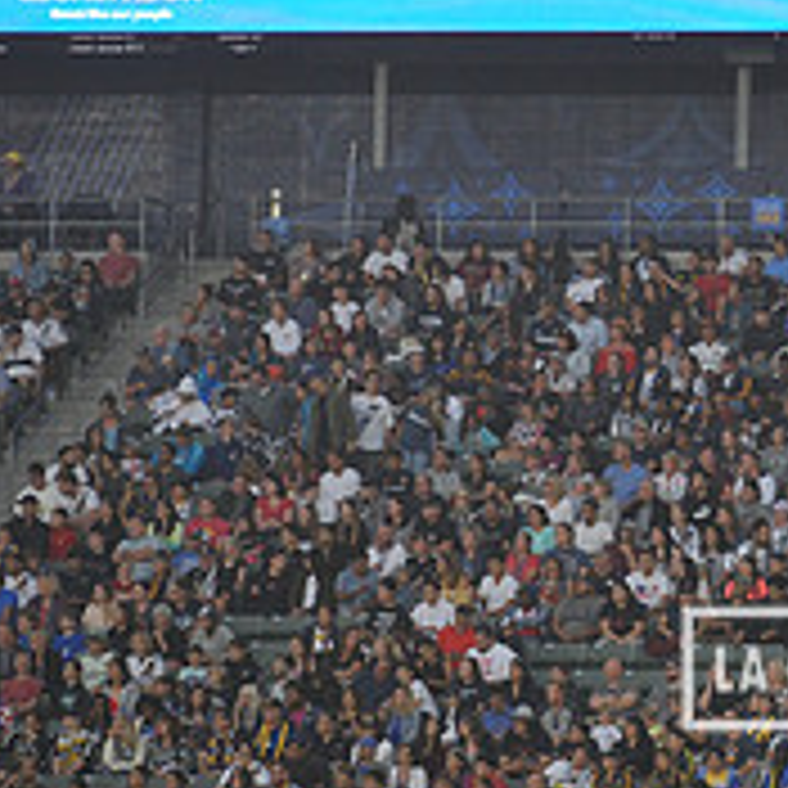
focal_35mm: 352
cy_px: -9
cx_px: 1000
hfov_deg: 5.0
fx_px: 9066
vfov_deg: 5.0
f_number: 2.8
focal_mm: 125
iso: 1250
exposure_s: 1/1000
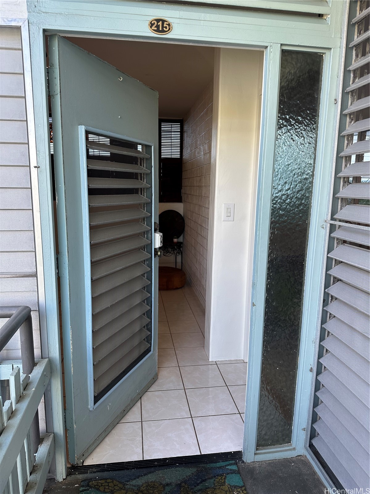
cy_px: 247
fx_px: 342
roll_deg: -2.6
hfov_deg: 56.8
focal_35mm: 24
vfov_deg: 71.6
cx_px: 185
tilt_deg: -9.3
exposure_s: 1/121
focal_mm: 6.86
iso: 64
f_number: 1.78
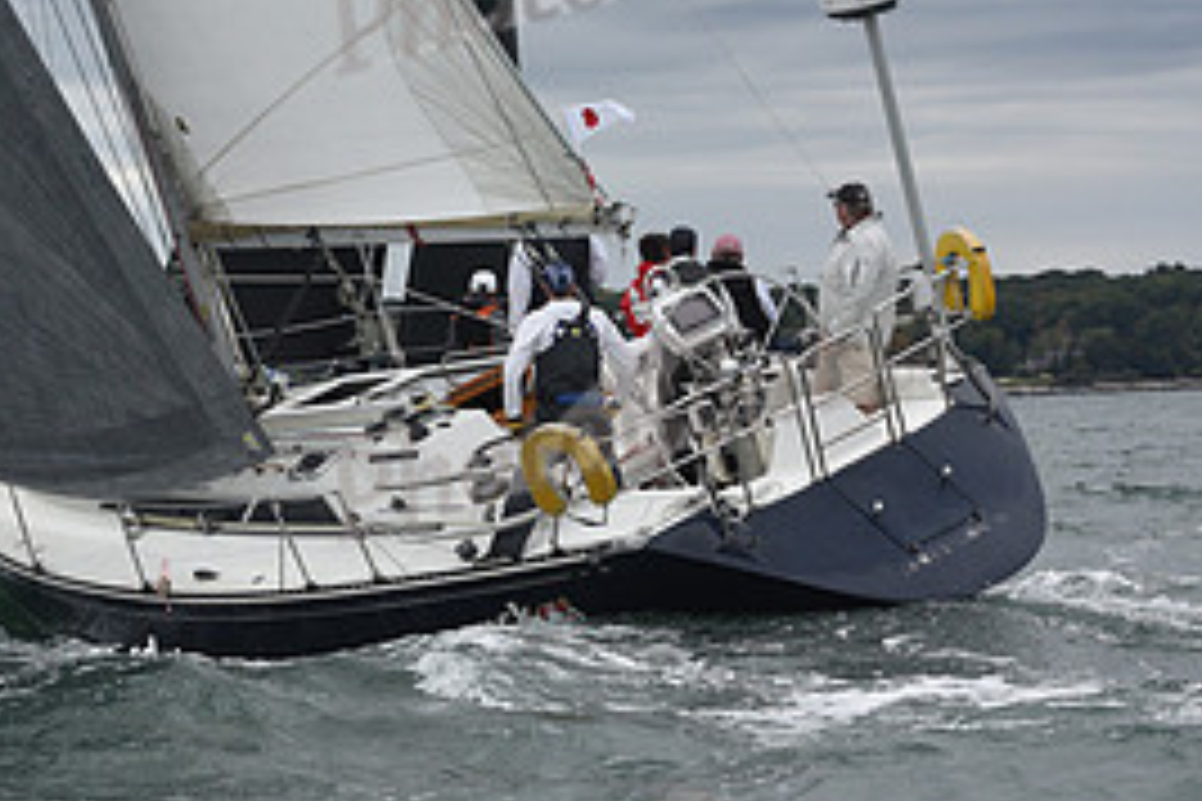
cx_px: 99
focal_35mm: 152
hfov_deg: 13.4
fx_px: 5075
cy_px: 254
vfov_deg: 9.0
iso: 400
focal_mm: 70
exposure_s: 1/1000
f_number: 6.3
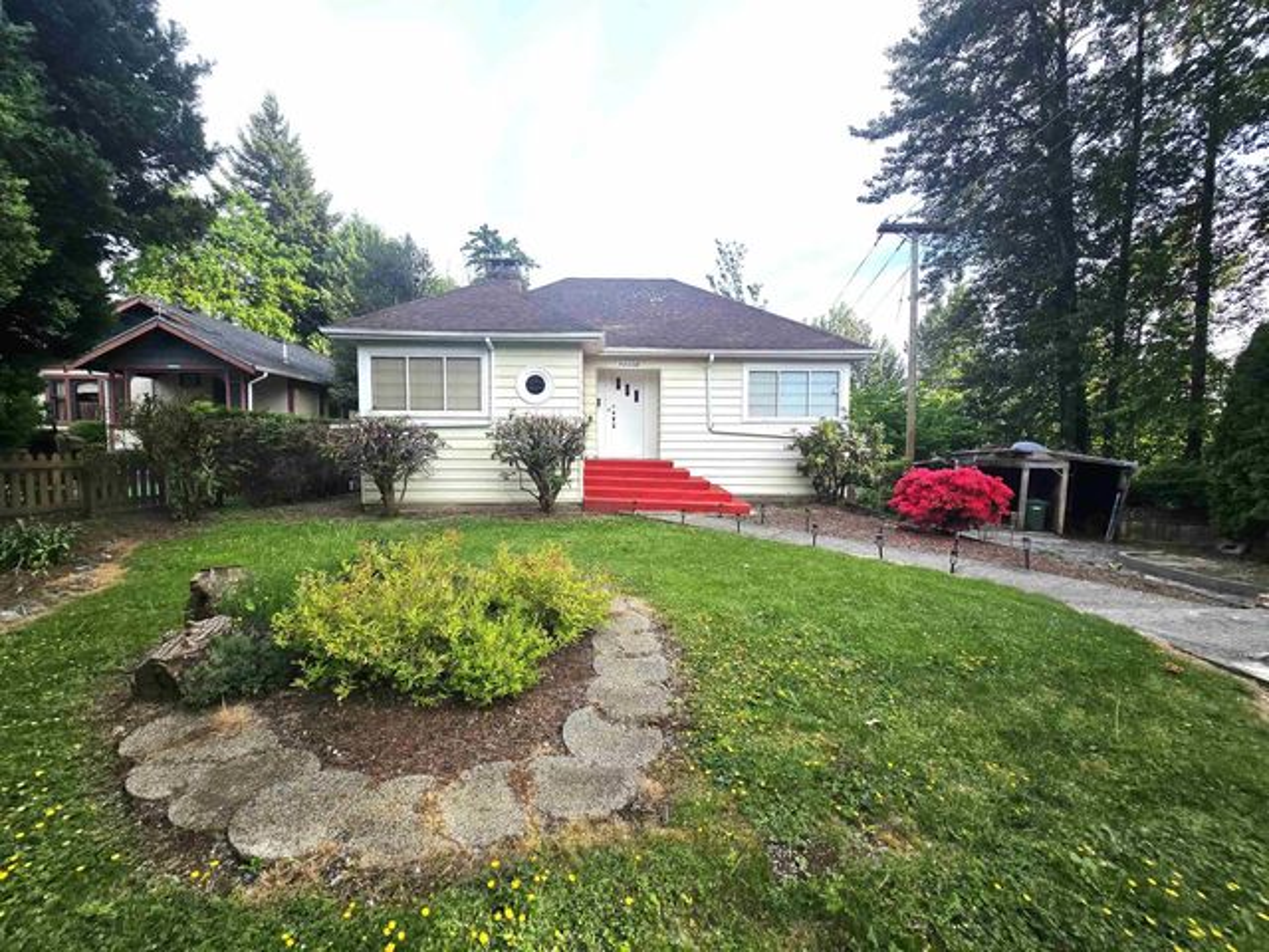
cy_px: 476
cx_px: 634
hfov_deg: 106.2
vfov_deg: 89.9
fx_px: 477
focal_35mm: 13
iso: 50
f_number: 2.2
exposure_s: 1/1033
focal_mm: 2.2
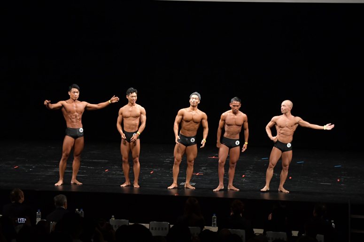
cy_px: 121
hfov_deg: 17.5
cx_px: 182
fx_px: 1182
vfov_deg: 11.7
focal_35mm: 117
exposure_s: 1/400
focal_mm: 78
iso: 3200
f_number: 5.6
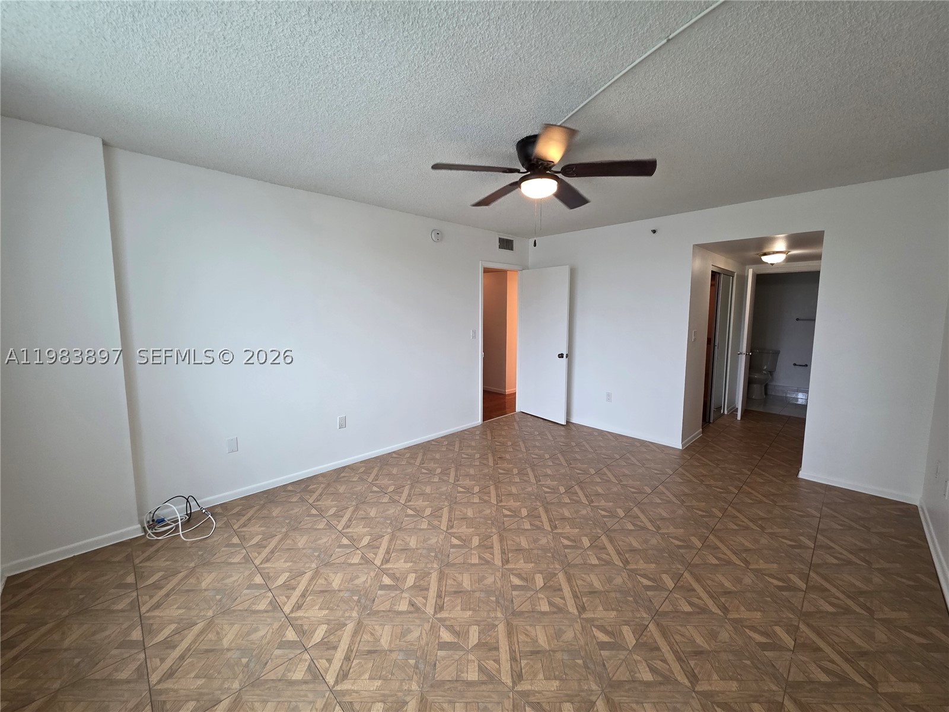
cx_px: 474
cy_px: 356
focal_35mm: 13
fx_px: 356
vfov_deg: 89.9
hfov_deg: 106.2
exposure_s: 1/120
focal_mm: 2.2
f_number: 1.9
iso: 200
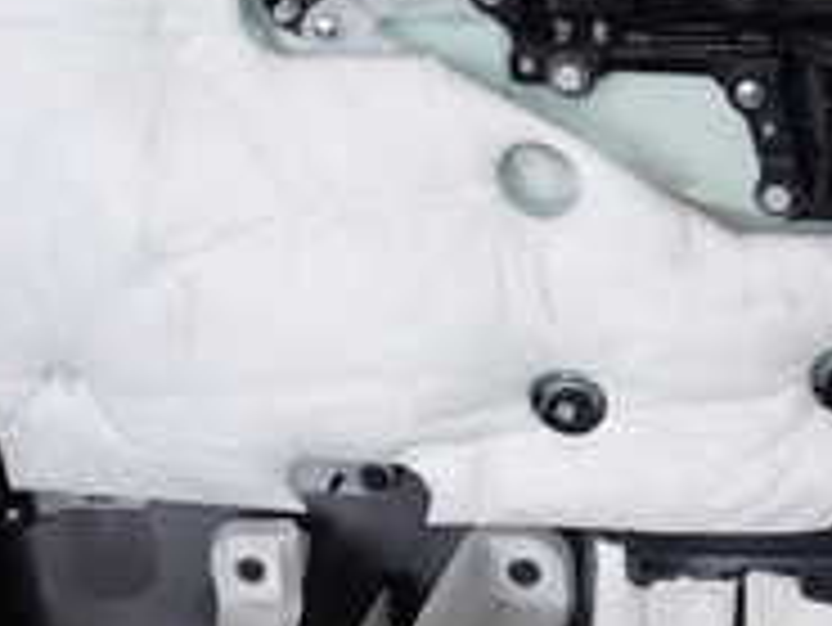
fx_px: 1948
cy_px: 509
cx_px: 868
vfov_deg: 18.1
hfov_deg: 23.0
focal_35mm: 81
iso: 100
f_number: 5.6
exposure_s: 1/30
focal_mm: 4.5
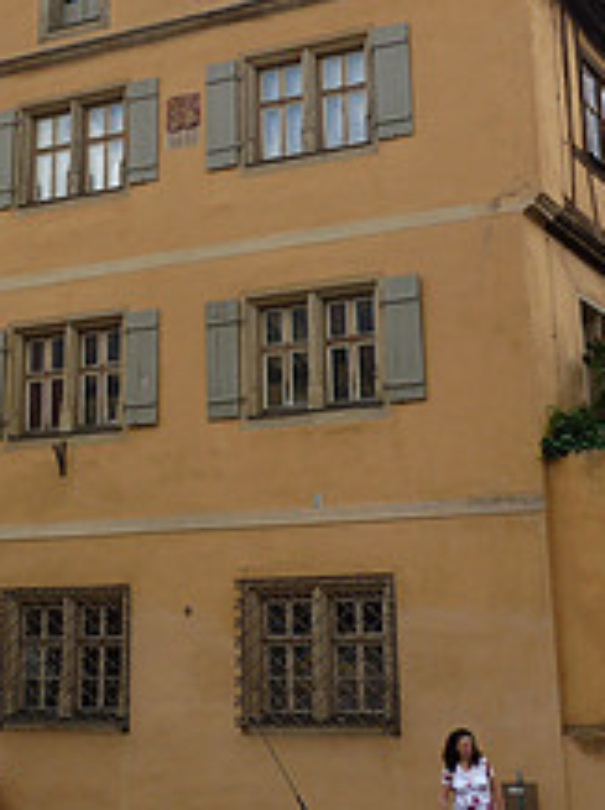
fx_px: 1541
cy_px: 141
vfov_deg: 28.7
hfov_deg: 21.9
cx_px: 113
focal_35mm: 66
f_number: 4
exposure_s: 1/250
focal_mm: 5.3
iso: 80
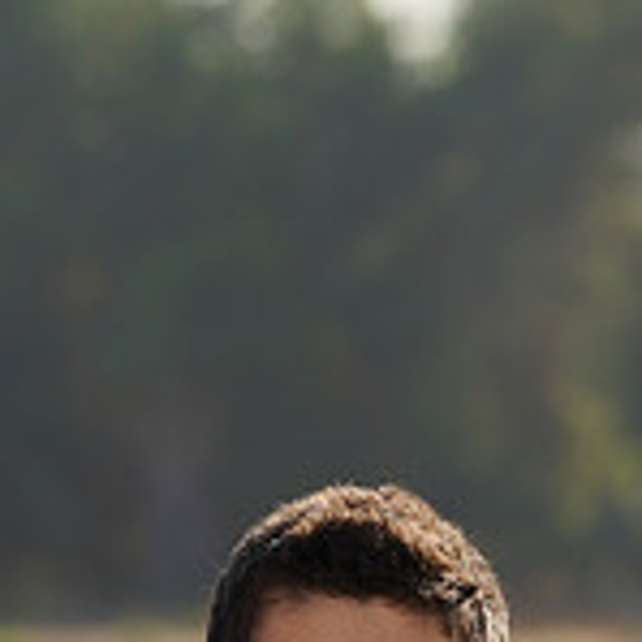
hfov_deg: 2.5
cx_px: 336
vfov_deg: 2.5
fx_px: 14730
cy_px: 1228
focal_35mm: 702
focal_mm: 212
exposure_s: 1/250
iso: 100
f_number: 9
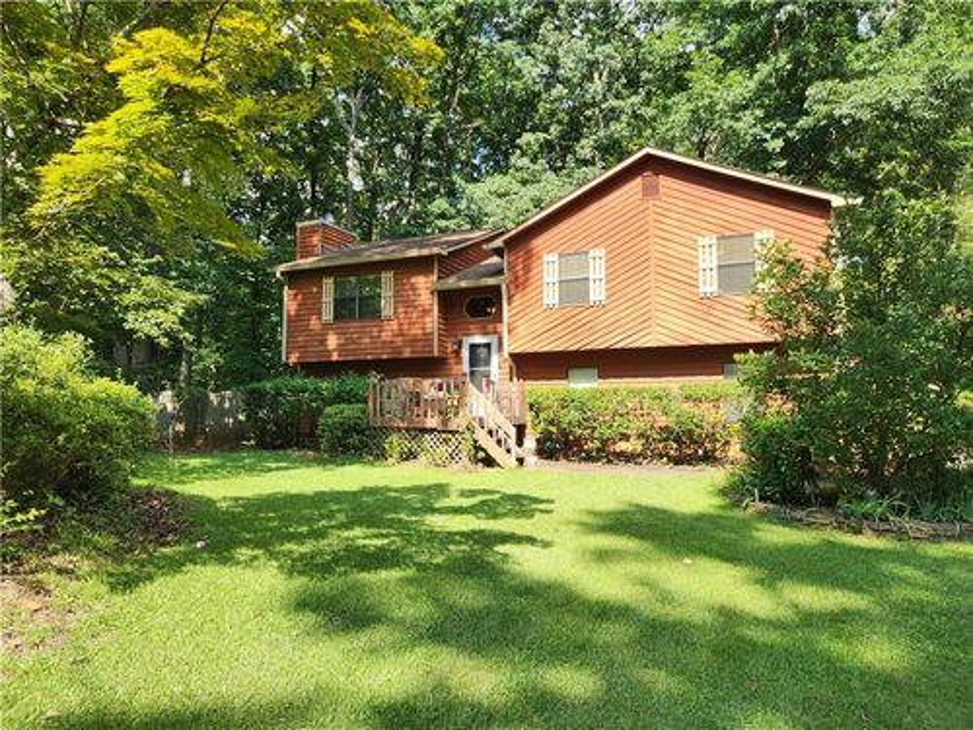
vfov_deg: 58.9
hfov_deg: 73.9
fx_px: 646
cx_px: 486
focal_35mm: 23
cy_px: 365
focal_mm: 5.4
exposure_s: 1/489
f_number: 1.8
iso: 20
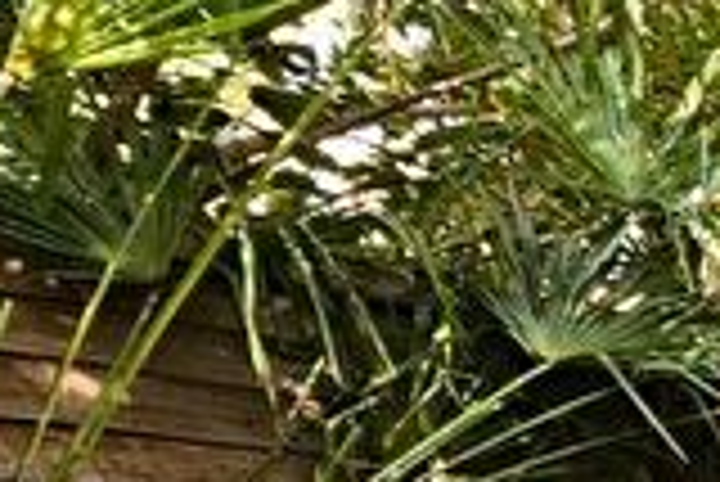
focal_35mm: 59
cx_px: 1534
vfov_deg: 20.5
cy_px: 673
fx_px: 1181
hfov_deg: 17.8
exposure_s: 1/250
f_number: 2.2
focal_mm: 2.2
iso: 64
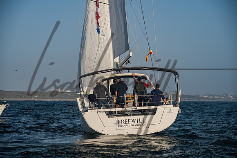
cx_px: 118
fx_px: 691
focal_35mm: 105
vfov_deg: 13.0
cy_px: 79
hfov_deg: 19.5
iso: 400
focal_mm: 105
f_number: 6.3
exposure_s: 1/1600
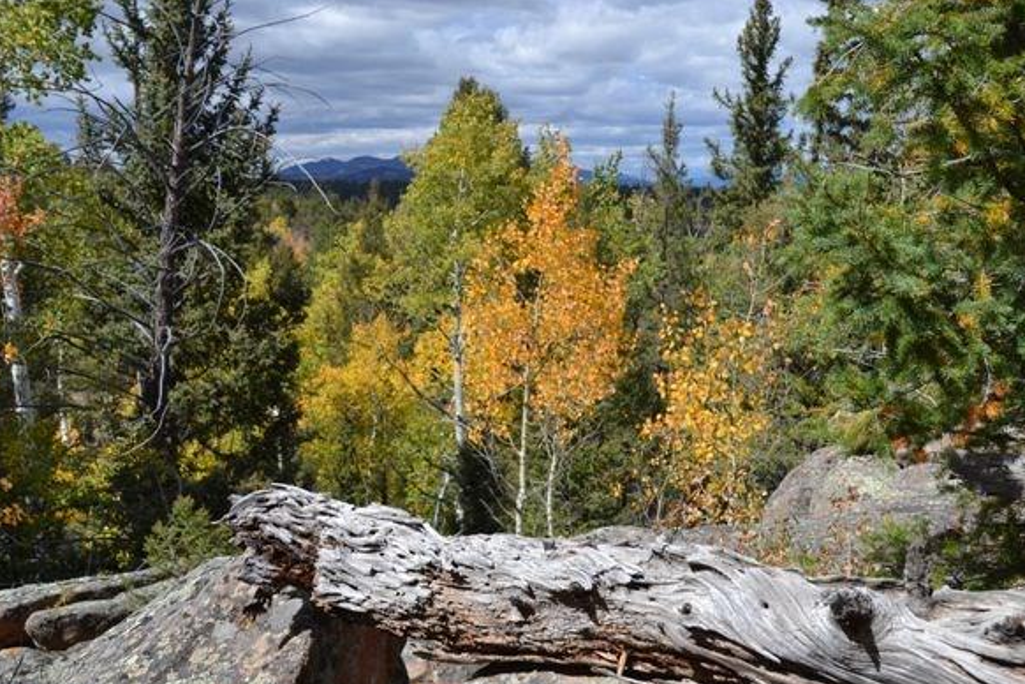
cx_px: 546
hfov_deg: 44.0
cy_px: 346
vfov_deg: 30.2
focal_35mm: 45
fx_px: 1268
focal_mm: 27
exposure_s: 1/250
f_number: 8
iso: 100
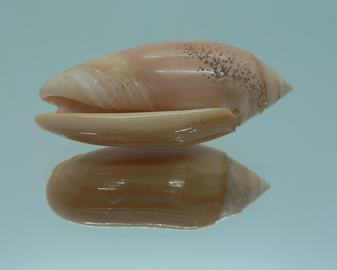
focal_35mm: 44
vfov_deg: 34.1
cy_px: 124
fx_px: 439
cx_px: 155
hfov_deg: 42.0
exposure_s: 1/60
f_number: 2.8
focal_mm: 4.6
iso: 80
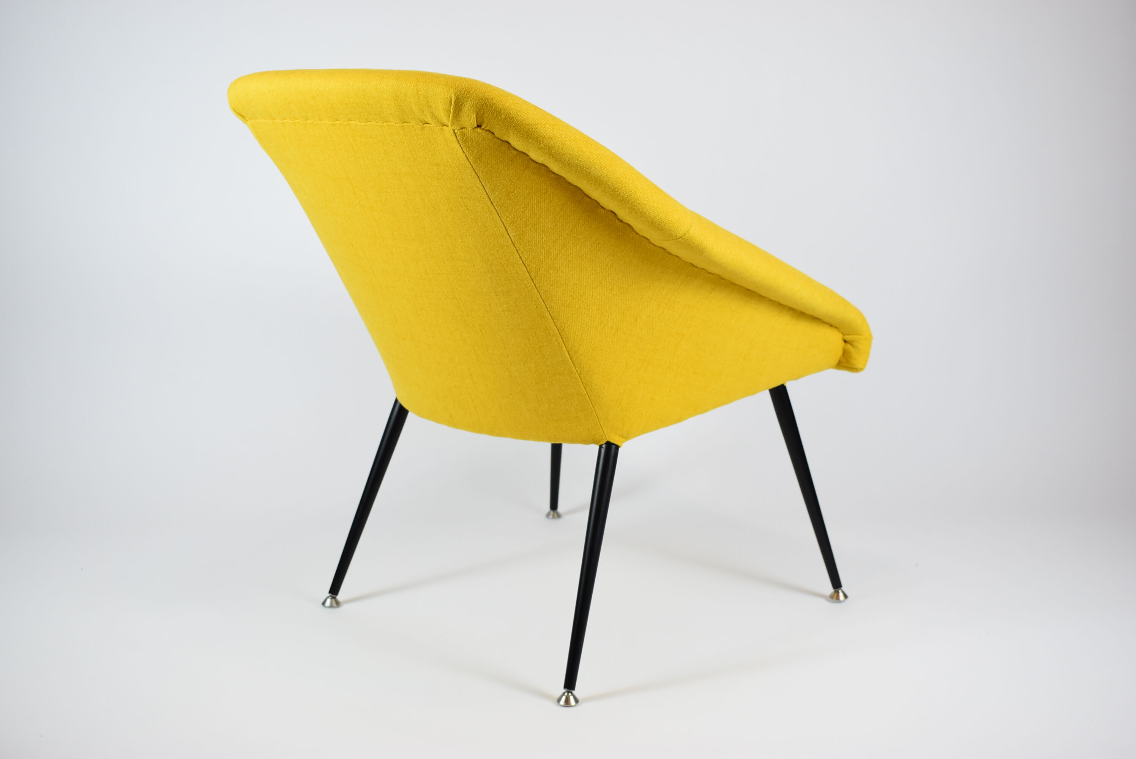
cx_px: 568
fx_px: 1421
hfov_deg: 43.6
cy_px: 380
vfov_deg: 29.9
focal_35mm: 45
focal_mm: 30
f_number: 5.6
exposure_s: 1/125
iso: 720
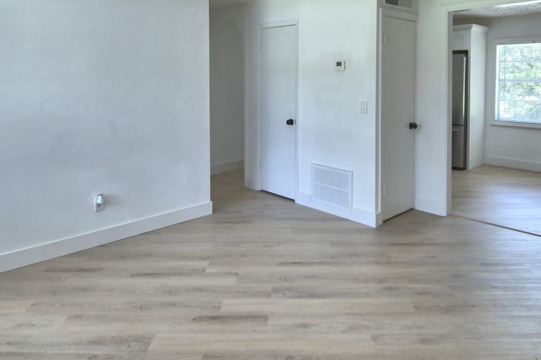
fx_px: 391
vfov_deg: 47.6
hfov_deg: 69.3
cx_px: 294
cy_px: 89
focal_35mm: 26
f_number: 4.5
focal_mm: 10
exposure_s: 1/125
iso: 220
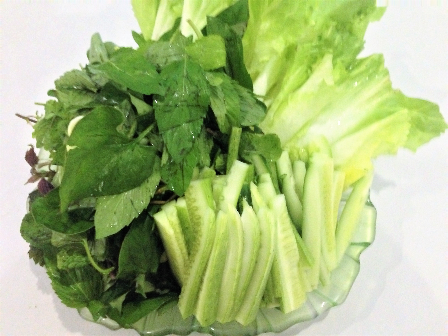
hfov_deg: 55.4
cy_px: 168
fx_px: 427
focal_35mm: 33
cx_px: 224
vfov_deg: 42.9
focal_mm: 4.12
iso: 640
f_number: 2.4
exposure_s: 1/15
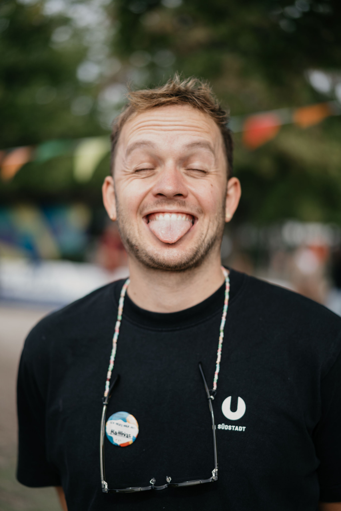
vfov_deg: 36.2
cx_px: 170
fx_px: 781
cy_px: 256
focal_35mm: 55
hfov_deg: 24.6
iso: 160
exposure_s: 1/1000
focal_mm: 55
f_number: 1.8
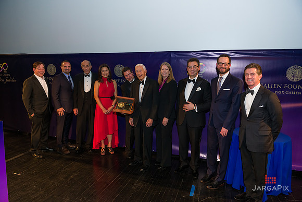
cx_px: 151
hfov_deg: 73.7
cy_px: 101
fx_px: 201
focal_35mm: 24
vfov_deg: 53.2
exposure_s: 1/200
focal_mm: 24
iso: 1000
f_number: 4
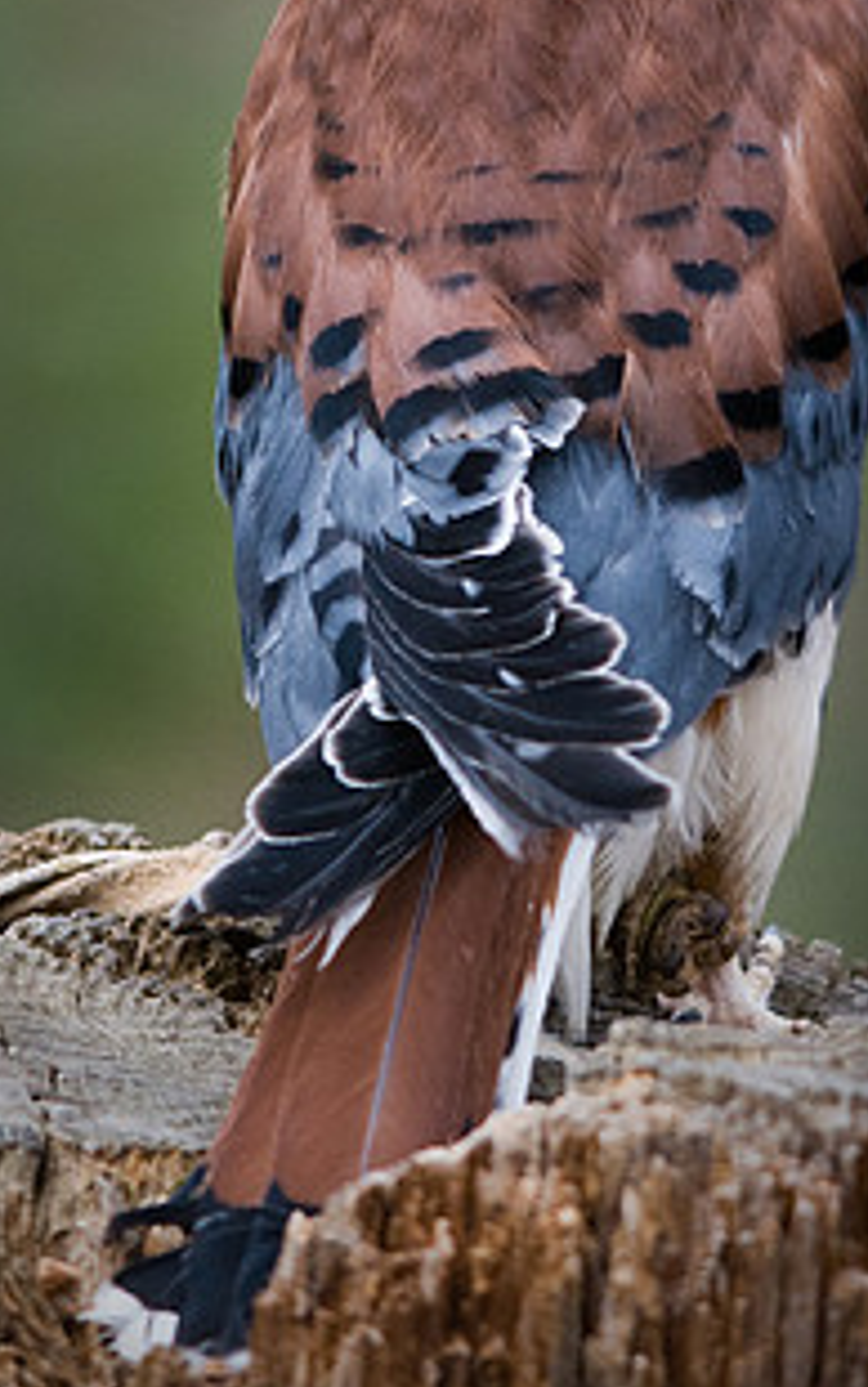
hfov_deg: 2.0
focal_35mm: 645
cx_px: 378
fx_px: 24390
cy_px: 403
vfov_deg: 3.3
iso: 400
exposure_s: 1/160
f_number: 6
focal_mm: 290
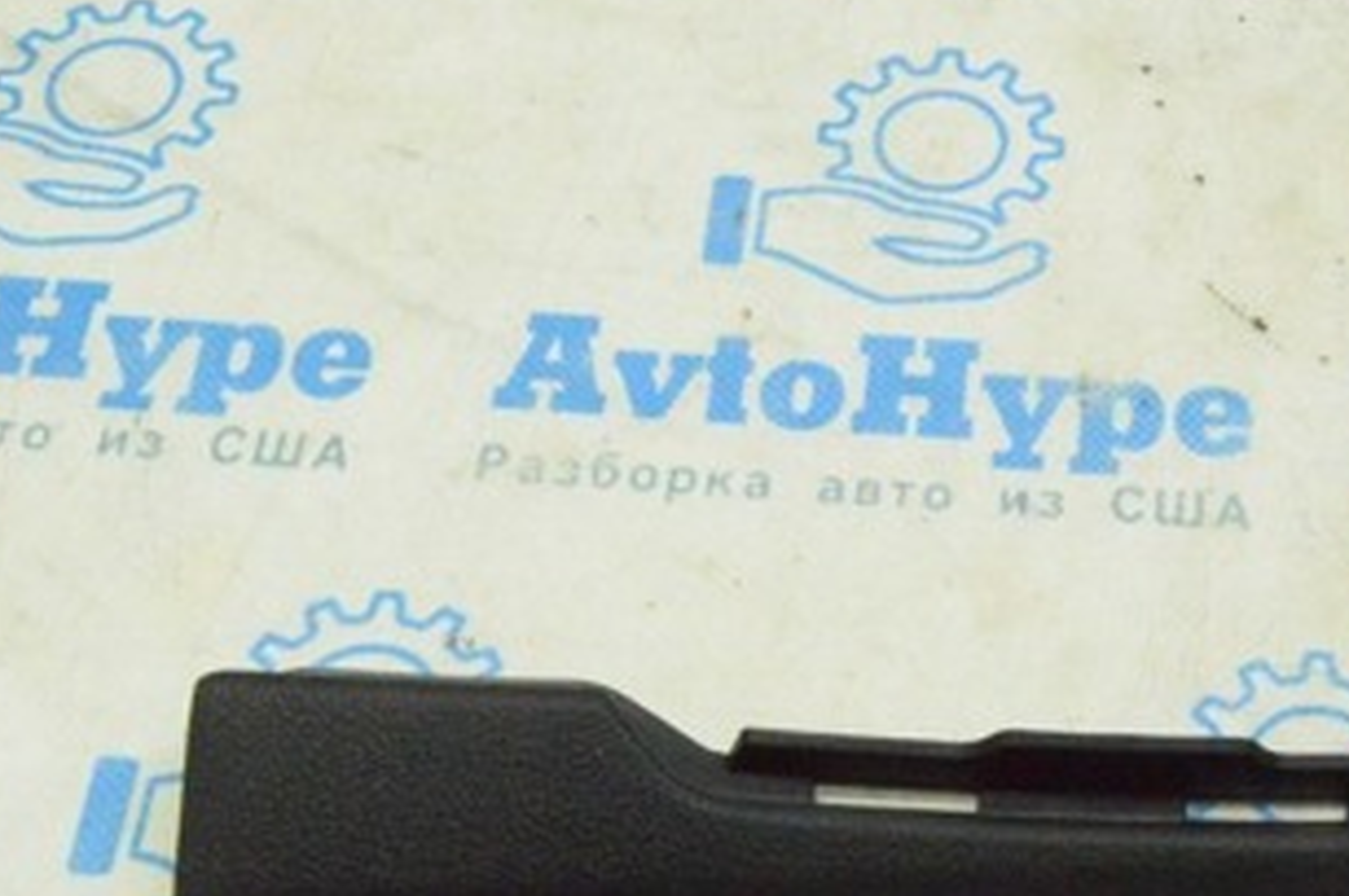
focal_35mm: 75
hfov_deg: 26.6
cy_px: 586
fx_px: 2807
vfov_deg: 18.1
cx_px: 1063
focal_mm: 24
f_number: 20
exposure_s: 1/60
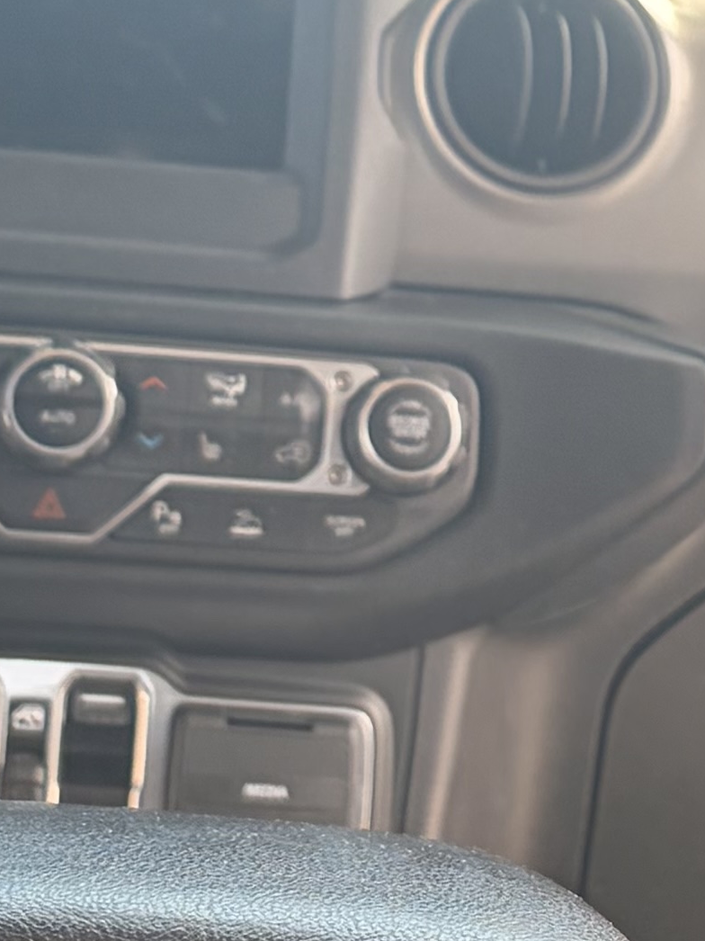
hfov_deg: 10.4
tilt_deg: +3.7
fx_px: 3858
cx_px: 411
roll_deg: -2.2
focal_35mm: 142
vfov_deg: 13.8
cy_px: 133
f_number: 1.6
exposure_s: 1/531
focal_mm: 5.96
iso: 64
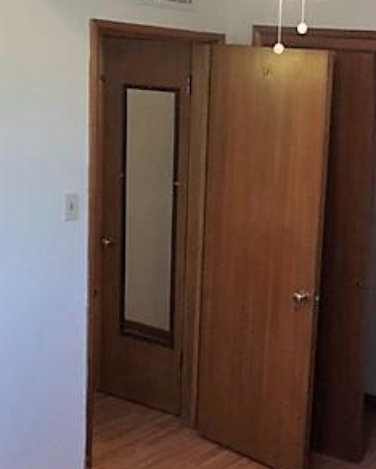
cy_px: 234
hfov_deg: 23.8
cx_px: 357
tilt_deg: -9.8
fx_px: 862
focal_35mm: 62
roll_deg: -3.8
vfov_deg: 30.5
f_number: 2.2
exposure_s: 1/30
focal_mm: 4.15
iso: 40
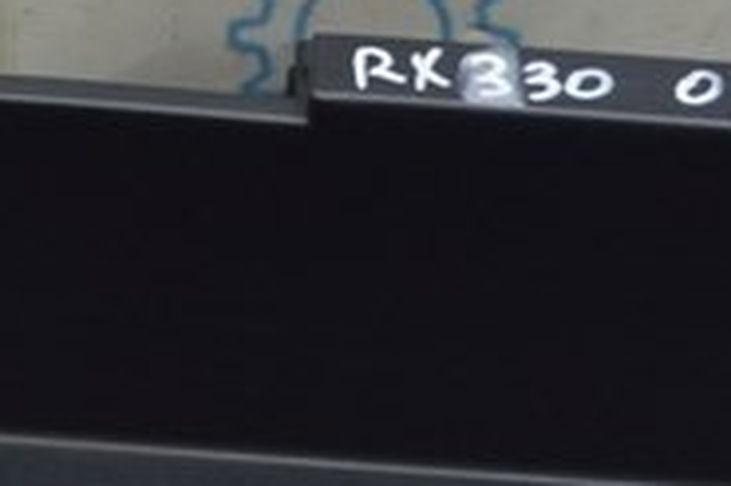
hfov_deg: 11.6
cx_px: -40
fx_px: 3546
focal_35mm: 175
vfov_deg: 7.8
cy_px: 184
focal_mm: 21
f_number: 3.8
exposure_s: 1/50
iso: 400
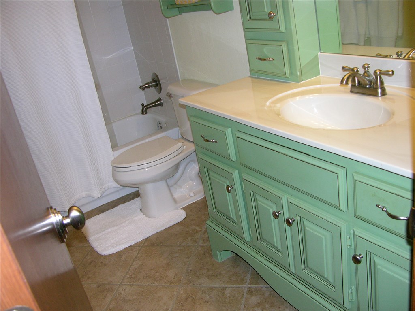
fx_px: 420
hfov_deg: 52.6
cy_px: 156
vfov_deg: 40.7
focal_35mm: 35
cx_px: 208
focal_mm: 8.9
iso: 200
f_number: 2.8
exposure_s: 1/60.1
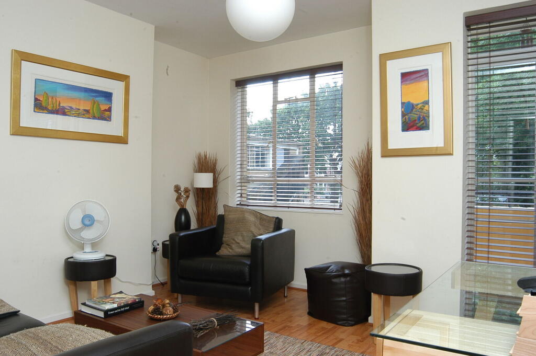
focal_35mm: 30
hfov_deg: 62.0
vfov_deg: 43.5
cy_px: 178
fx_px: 446
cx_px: 268
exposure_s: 1/20
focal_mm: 20
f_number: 13
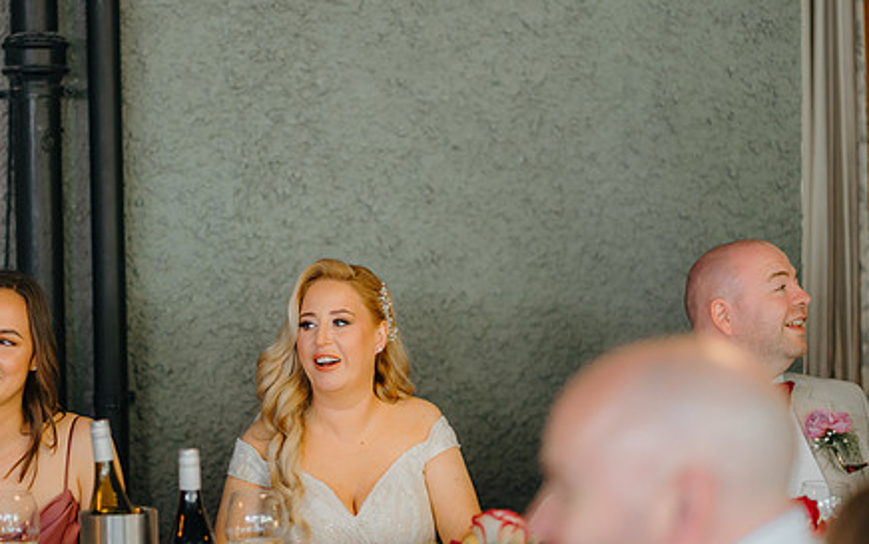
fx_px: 2772
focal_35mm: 117
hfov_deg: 17.8
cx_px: 299
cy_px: 368
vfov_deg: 11.2
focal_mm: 85
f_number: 2
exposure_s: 1/200
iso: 800
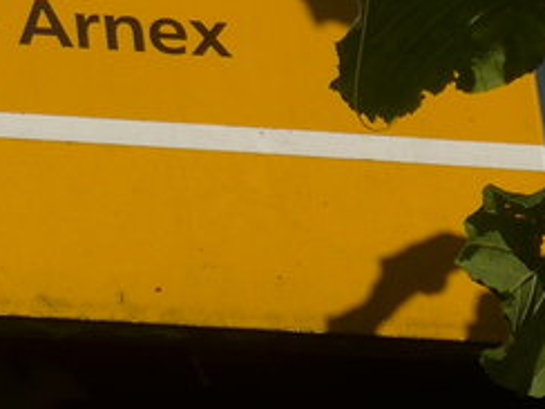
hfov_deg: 5.0
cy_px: -409
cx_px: -154
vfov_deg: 3.7
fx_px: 6187
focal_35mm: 393
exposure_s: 1/1300
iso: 80
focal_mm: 16
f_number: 4.4
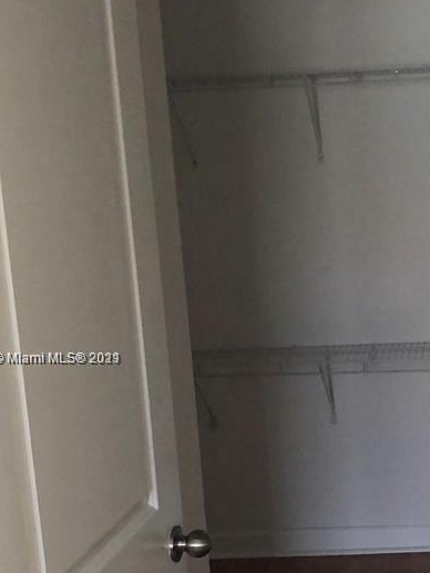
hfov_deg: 21.9
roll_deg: +0.9
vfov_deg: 29.7
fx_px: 1076
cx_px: 416
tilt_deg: -12.0
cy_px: 359
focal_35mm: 65
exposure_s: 1/15
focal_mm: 3.99
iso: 80
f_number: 1.8
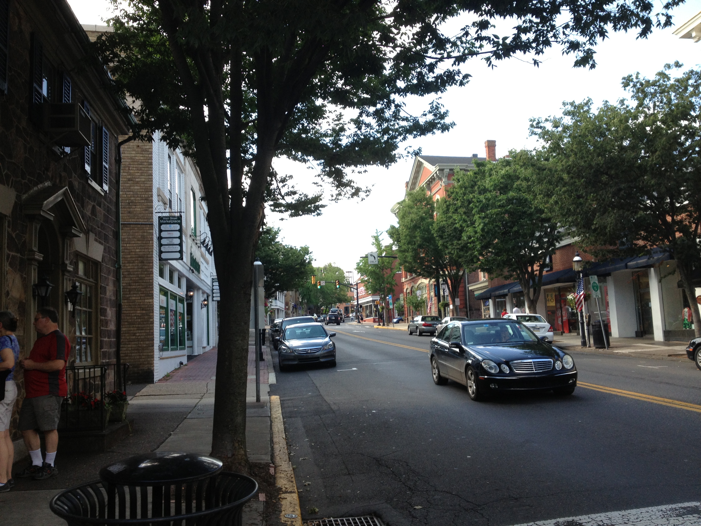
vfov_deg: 40.7
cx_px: 350
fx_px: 709
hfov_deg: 52.6
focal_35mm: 35
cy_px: 263
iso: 50
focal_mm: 4.28
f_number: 2.4
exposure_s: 1/312
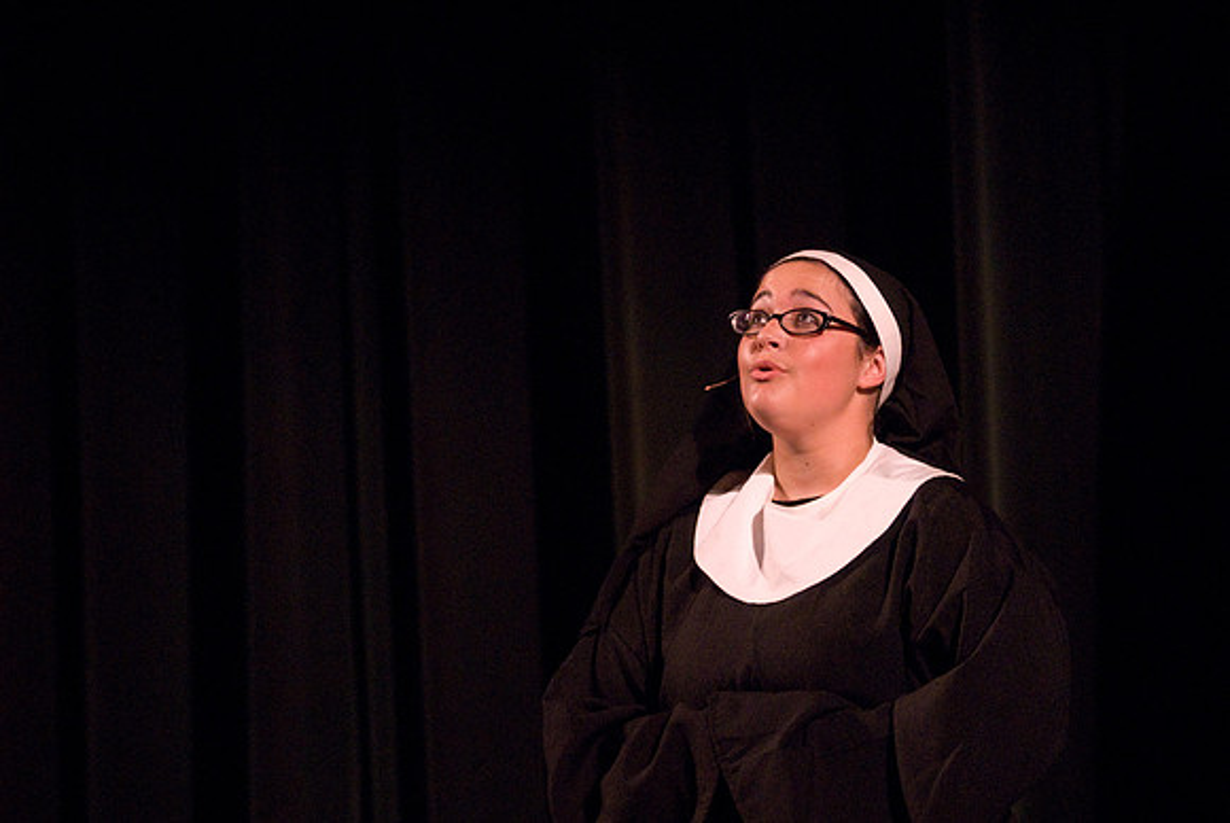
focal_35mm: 165
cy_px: 412
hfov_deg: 12.4
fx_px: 5643
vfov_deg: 8.3
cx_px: 615
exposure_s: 1/250
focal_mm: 110
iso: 1600
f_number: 2.8
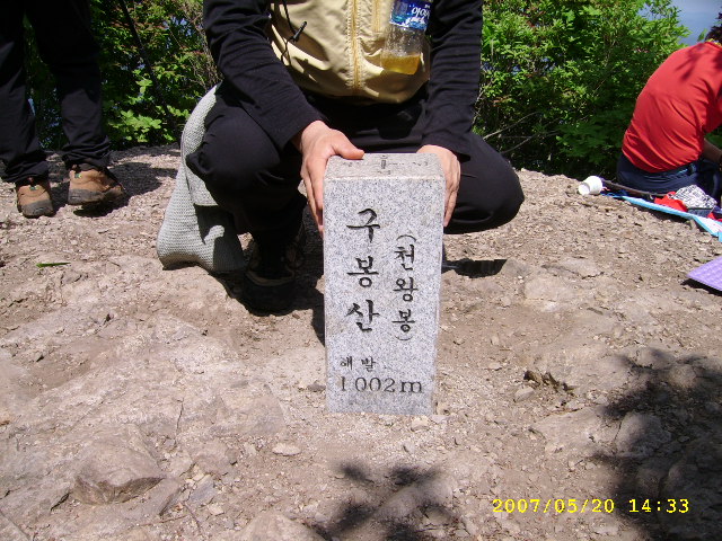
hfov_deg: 52.6
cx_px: 361
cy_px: 270
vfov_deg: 40.7
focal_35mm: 35
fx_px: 730
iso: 50
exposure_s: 1/353
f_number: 5.8
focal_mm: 5.95
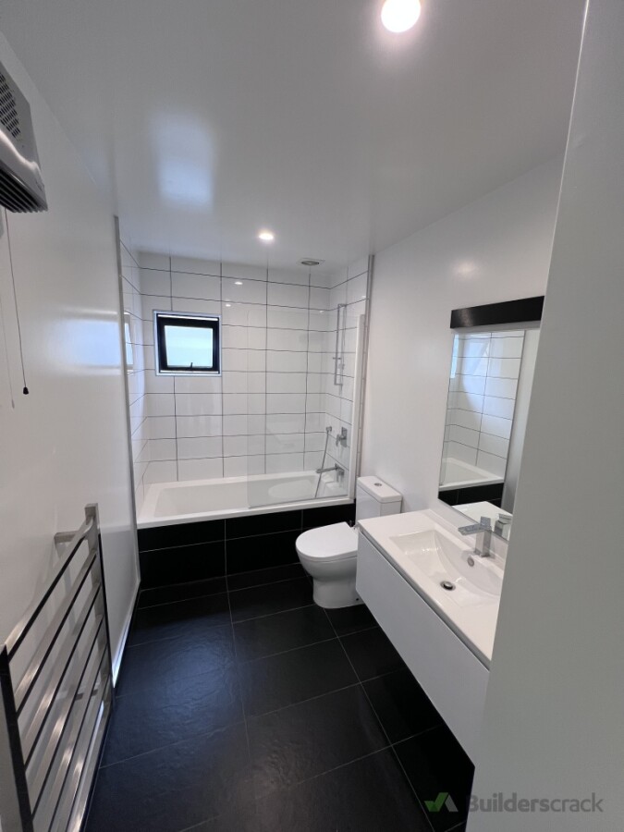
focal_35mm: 13
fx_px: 312
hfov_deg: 89.9
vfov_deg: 106.2
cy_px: 416
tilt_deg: -9.8
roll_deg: -1.6
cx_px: 312
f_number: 1.8
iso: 160
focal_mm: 1.57
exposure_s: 1/100
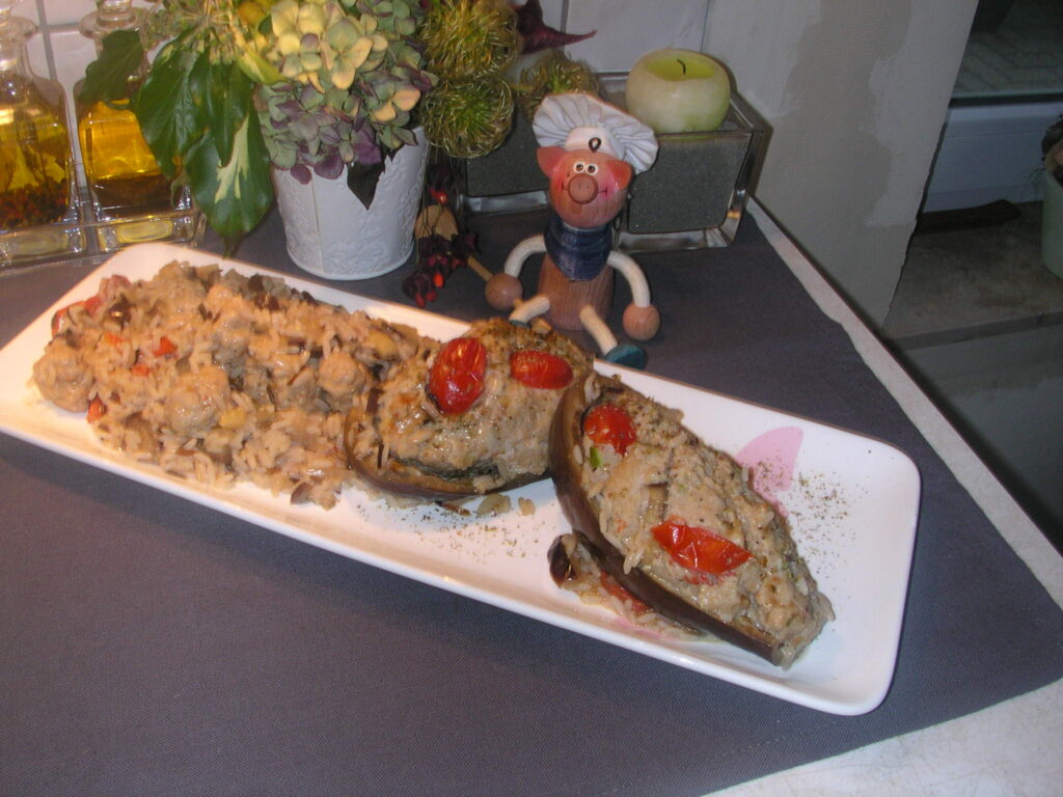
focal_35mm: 37
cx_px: 532
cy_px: 398
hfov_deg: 50.1
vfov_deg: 38.7
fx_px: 1136
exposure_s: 1/30
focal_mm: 5.6
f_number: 4.5
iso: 100
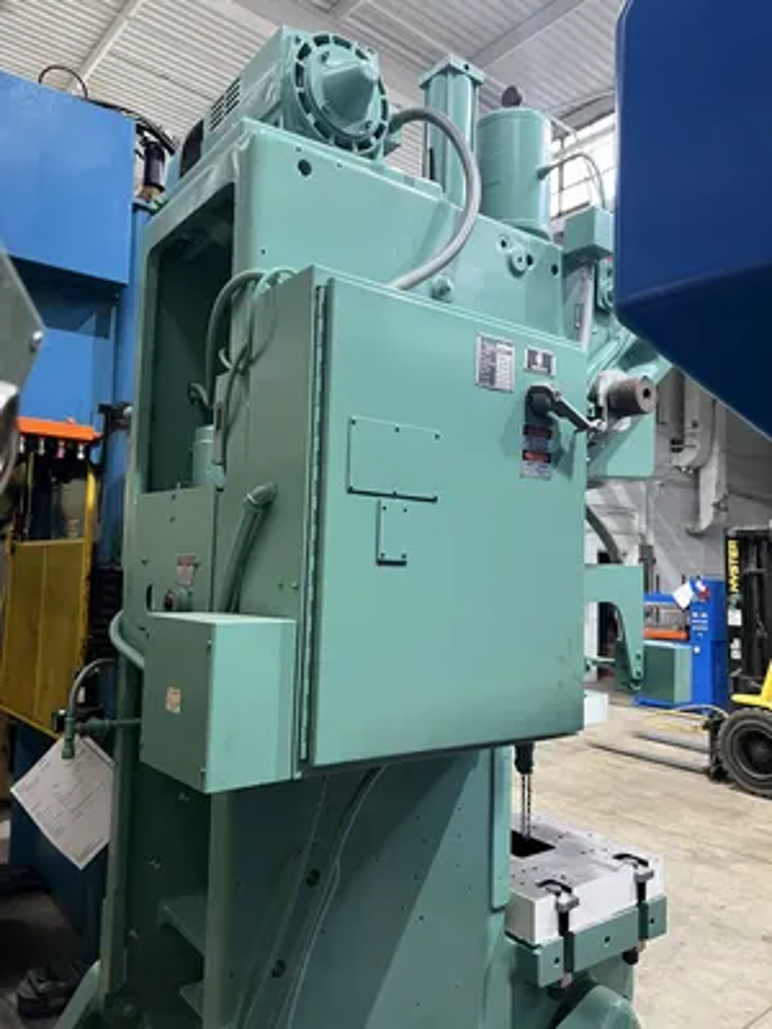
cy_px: 514
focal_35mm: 26
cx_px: 386
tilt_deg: +4.3
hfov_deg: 53.1
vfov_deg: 67.3
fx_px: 773
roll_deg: -3.6
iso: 160
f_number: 1.5
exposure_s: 1/60
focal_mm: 5.7
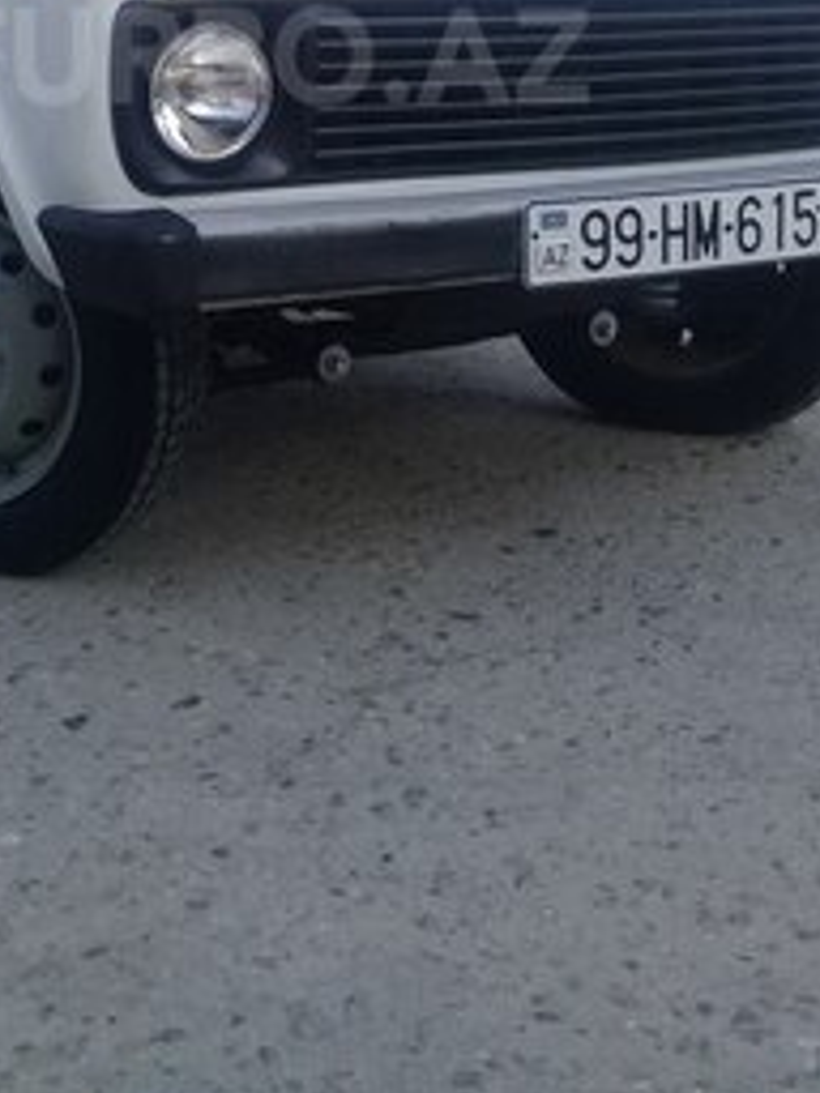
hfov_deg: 24.3
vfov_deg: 30.4
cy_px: 56
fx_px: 1895
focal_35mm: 60
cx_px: 261
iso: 50
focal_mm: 3.3
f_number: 2.2
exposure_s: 1/602
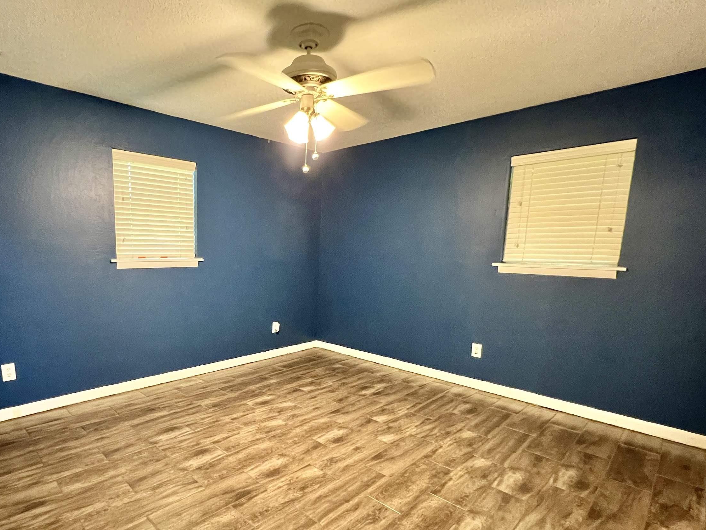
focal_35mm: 18
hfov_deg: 86.1
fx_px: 367
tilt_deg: -8.6
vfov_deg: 71.2
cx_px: 266
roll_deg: -0.7
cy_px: 306
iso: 800
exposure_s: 1/40
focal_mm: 1.57
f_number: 1.8
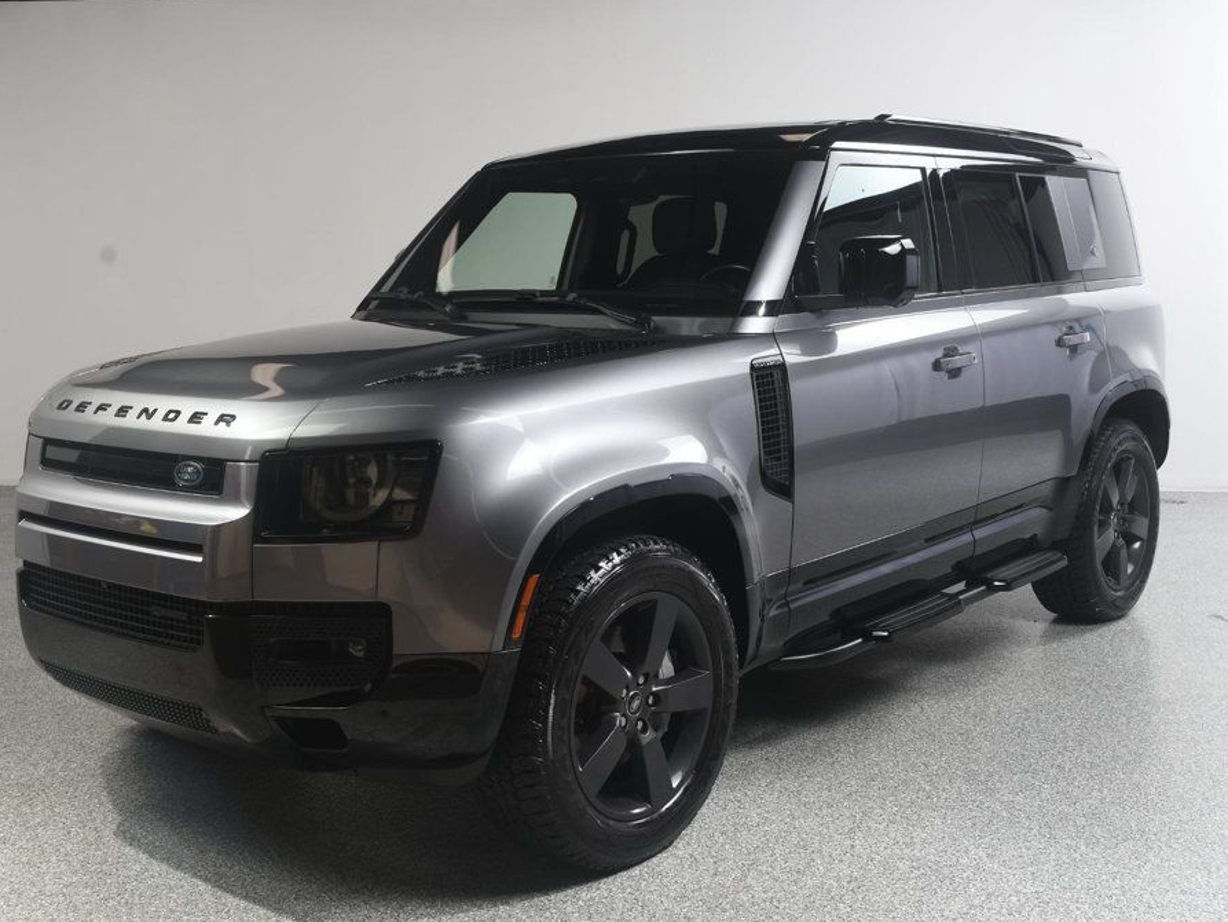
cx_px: 590
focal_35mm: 43
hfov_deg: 43.8
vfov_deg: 33.6
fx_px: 1526
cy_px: 465
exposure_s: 1/160
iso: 100
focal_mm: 26
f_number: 9
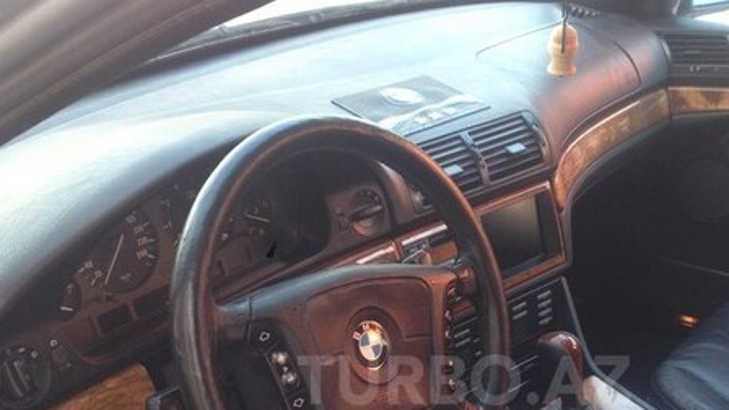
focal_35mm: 53
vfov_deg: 22.0
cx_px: 464
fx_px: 1024
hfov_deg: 38.9
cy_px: 380
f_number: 2.4
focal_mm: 4.12
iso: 50
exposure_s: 1/24
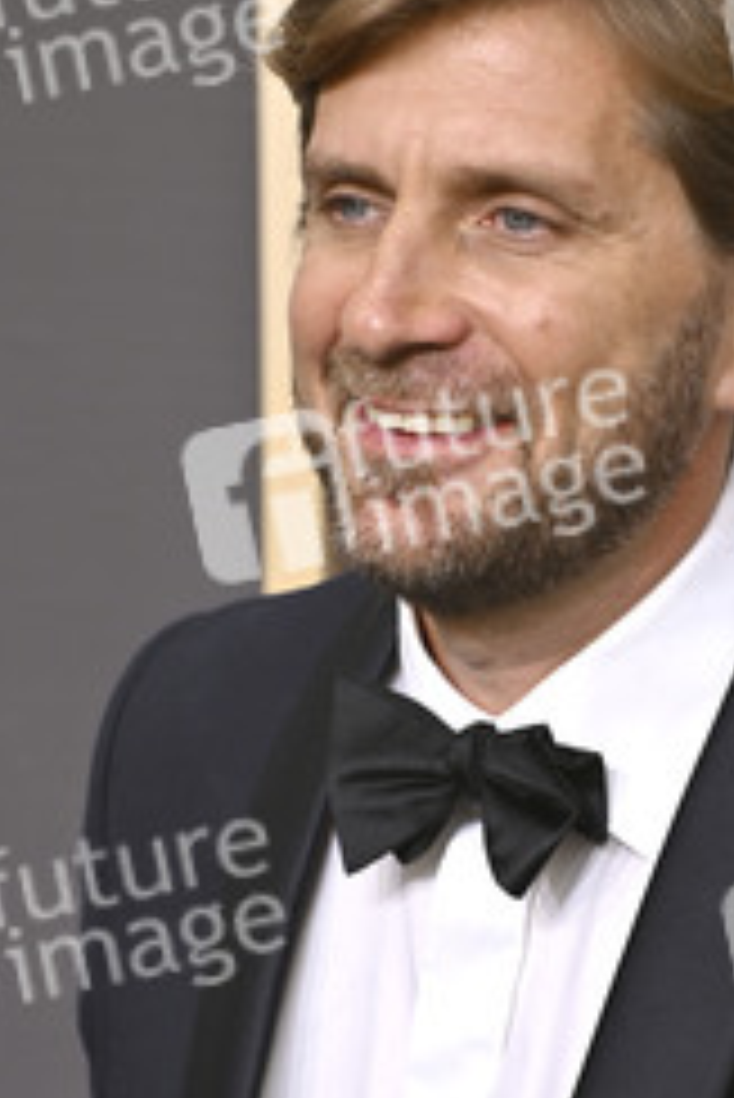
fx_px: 14994
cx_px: 545
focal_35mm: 491
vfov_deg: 4.2
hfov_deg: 2.8
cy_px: 702
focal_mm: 300
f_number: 8
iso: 800
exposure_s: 1/640
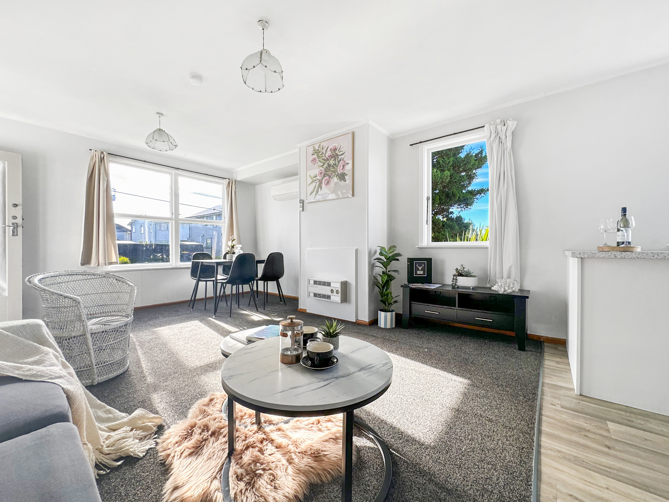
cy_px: 251
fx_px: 271
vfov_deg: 85.7
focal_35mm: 14
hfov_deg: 102.1
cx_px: 334
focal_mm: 2.22
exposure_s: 1/179
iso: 40
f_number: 2.2
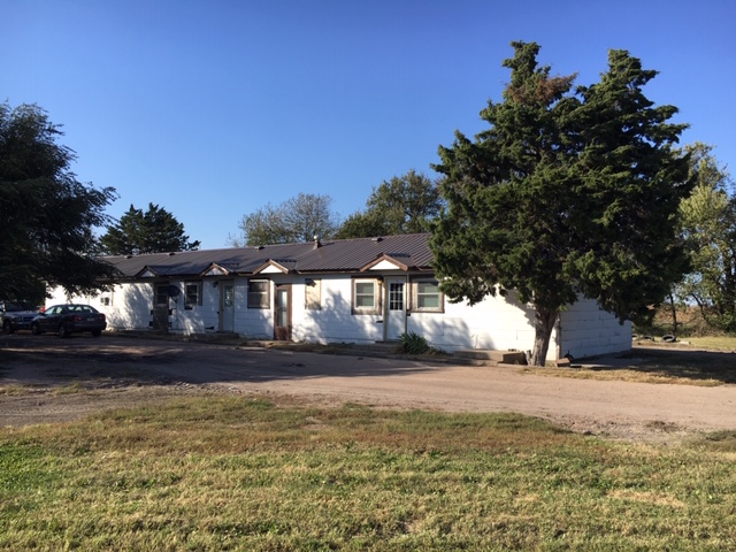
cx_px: 368
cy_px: 276
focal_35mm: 29
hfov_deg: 61.7
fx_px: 617
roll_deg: -2.0
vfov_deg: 48.2
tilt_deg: +4.6
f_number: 2.2
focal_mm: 4.15
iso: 25
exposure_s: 1/1148
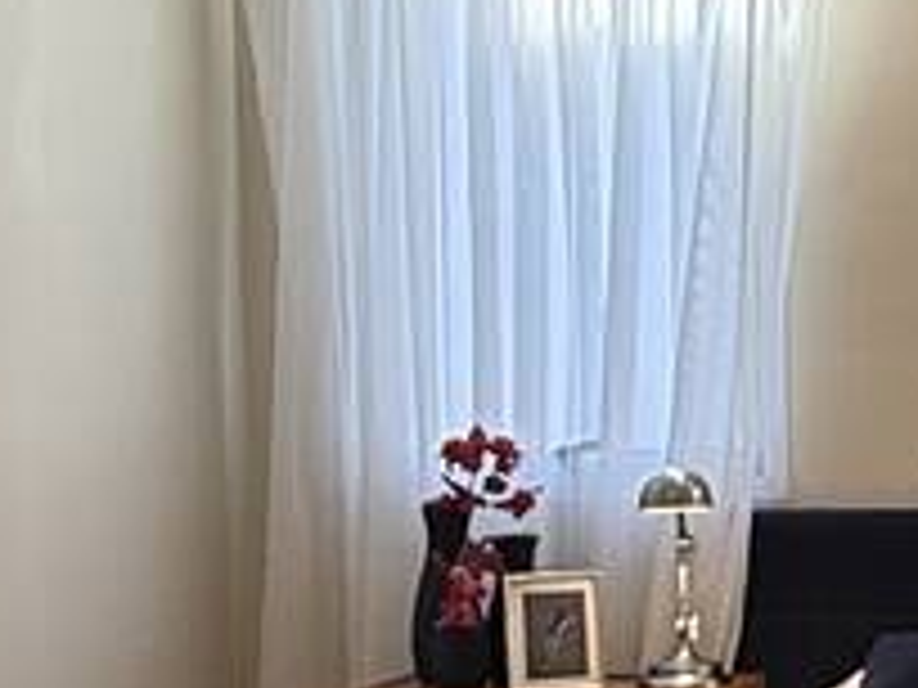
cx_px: 1593
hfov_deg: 16.8
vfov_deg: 14.9
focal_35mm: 99
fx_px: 2625
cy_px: 423
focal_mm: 2.22
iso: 80
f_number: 2.2
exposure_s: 1/120
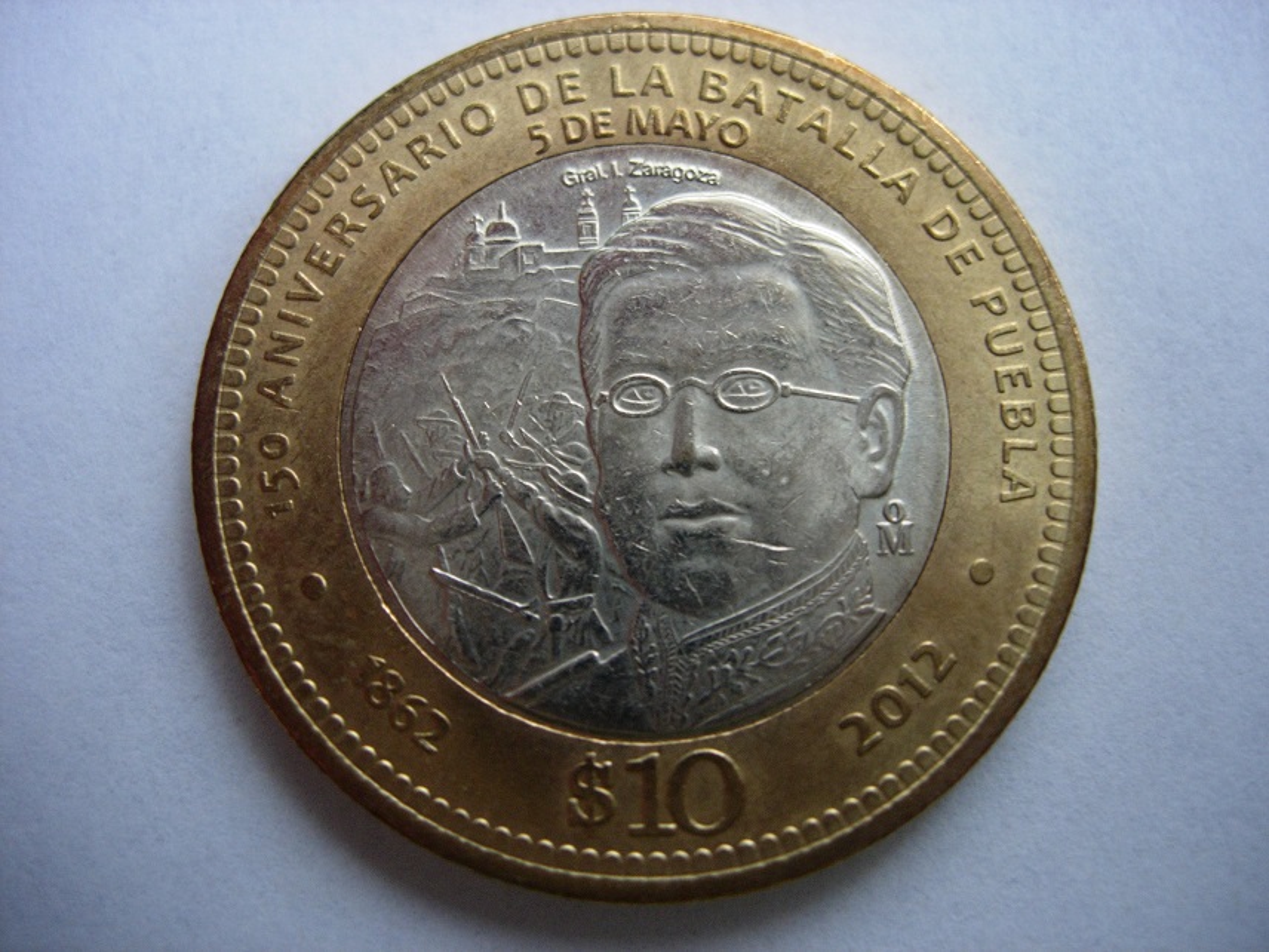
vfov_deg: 37.7
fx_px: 1393
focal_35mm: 38
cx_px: 634
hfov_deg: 49.0
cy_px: 476
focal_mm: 7.8
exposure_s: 1/32
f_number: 2.8
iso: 129
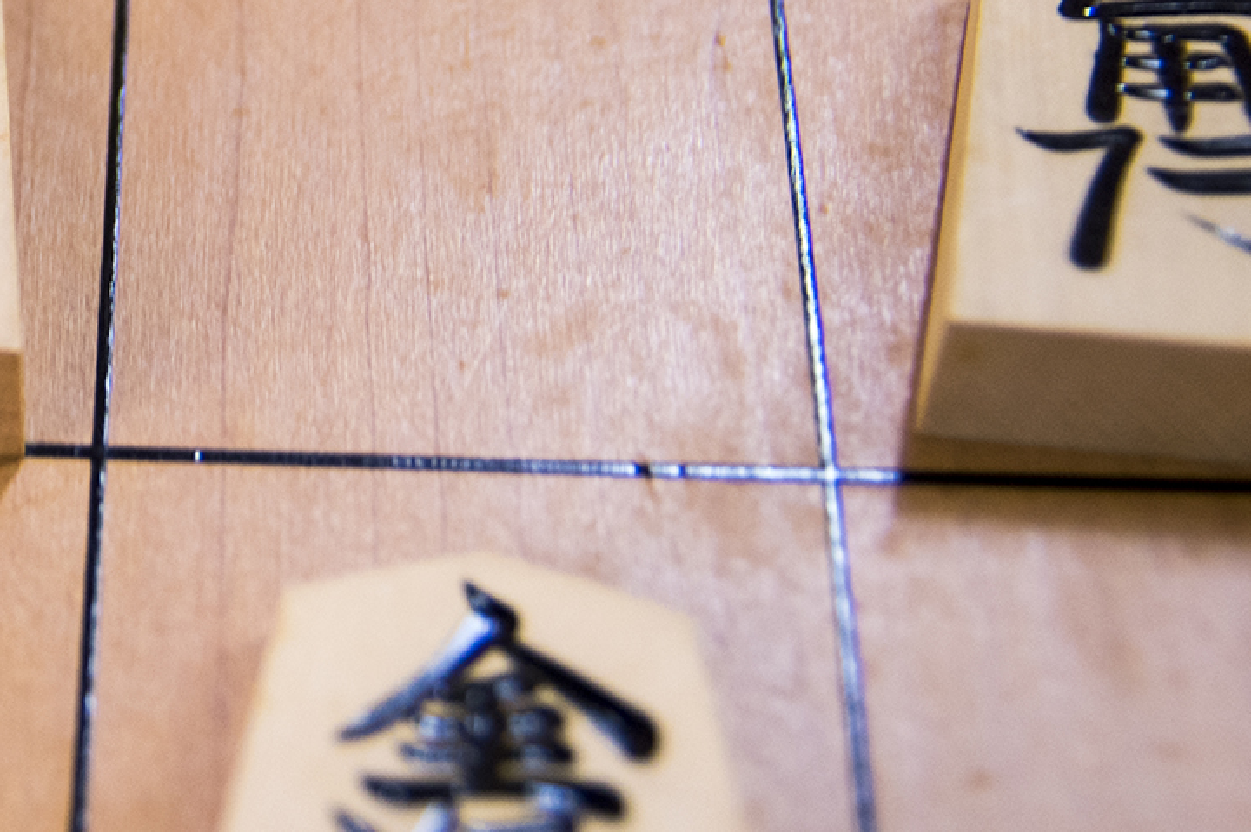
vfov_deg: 13.5
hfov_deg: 19.4
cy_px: 28
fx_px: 3473
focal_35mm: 100
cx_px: -200
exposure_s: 1/30
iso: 400
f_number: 2.8
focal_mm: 24
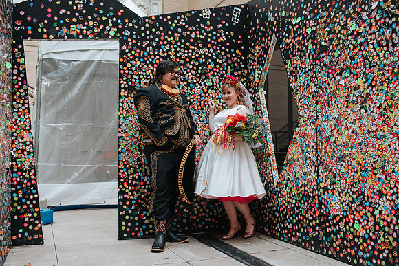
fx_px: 410
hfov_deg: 51.9
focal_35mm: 37
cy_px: 133
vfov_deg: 36.0
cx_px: 210
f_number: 3.5
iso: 720
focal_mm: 35
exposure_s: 1/1250
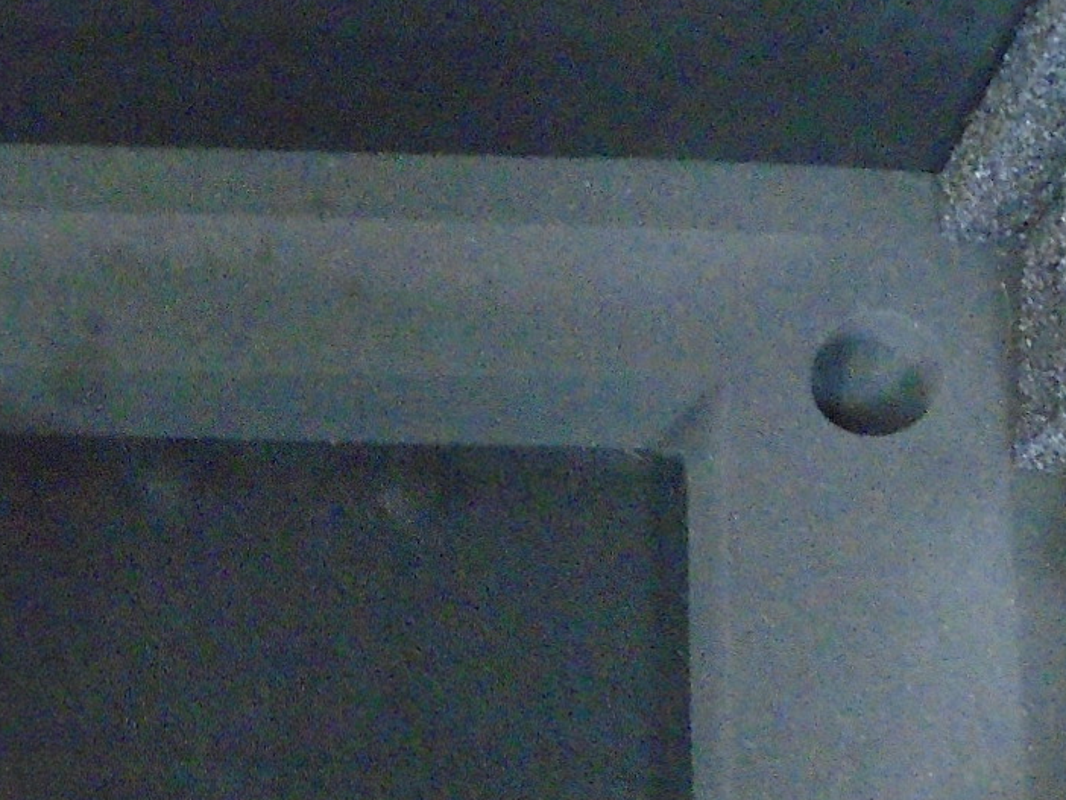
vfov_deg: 15.2
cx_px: 210
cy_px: 712
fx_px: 2957
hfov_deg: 20.2
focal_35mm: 96
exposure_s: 1/10
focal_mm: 4.6
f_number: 3.2
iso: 800
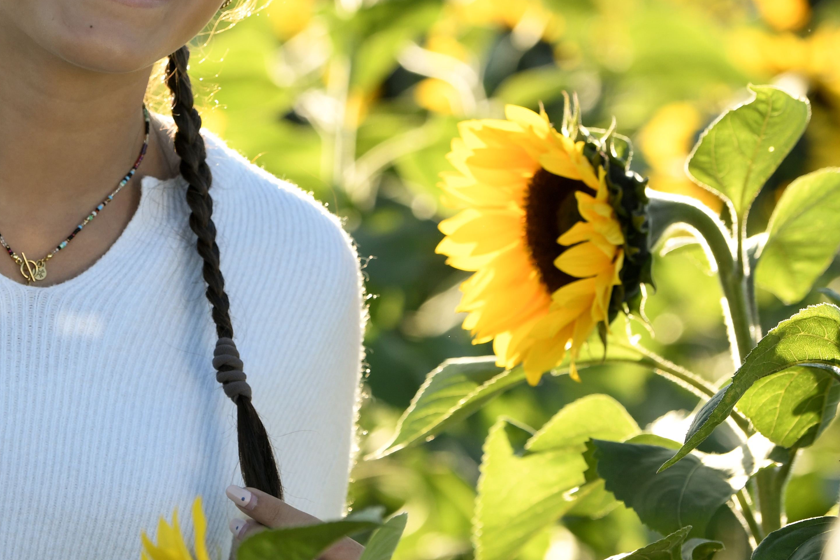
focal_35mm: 342
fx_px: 7979
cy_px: 201
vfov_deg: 4.0
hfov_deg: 6.0
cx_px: 191
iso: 250
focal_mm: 120
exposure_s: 1/640
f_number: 4
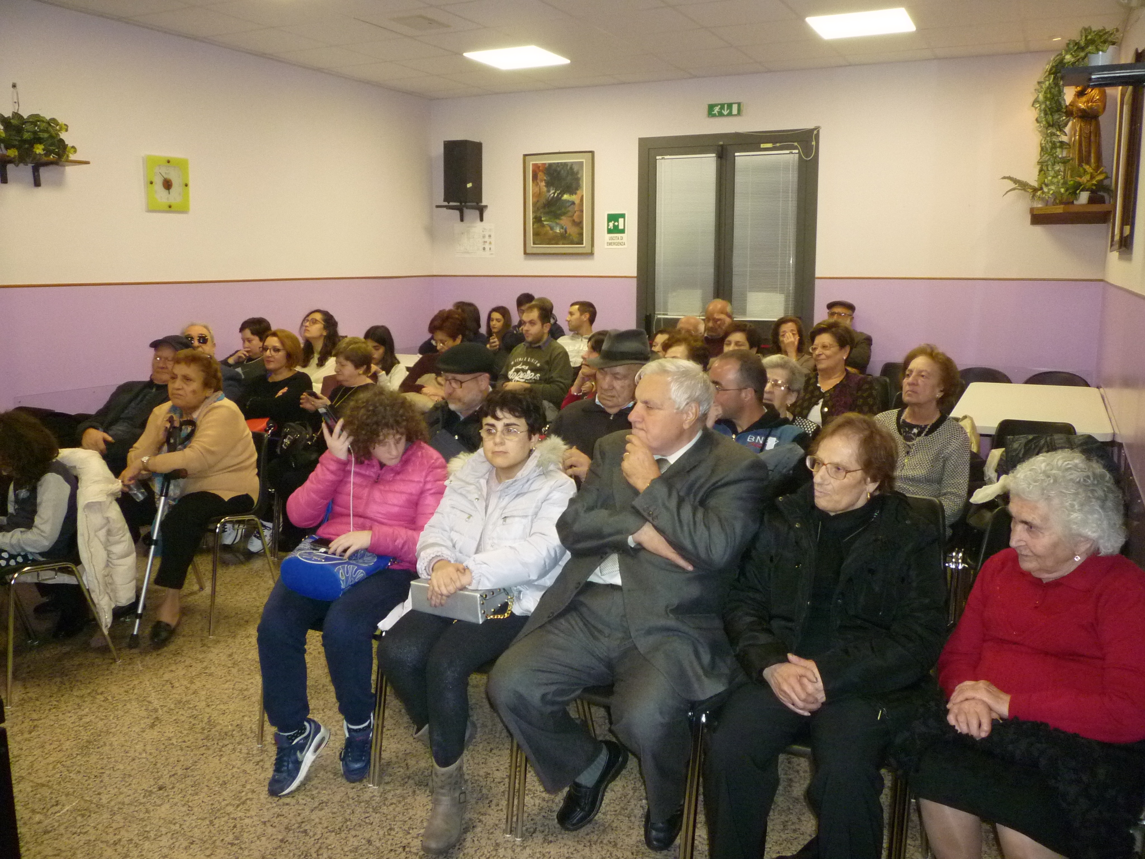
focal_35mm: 29
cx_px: 572
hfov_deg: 61.7
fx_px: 959
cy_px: 430
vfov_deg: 48.2
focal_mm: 5.2
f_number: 3.3
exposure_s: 1/30
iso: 400
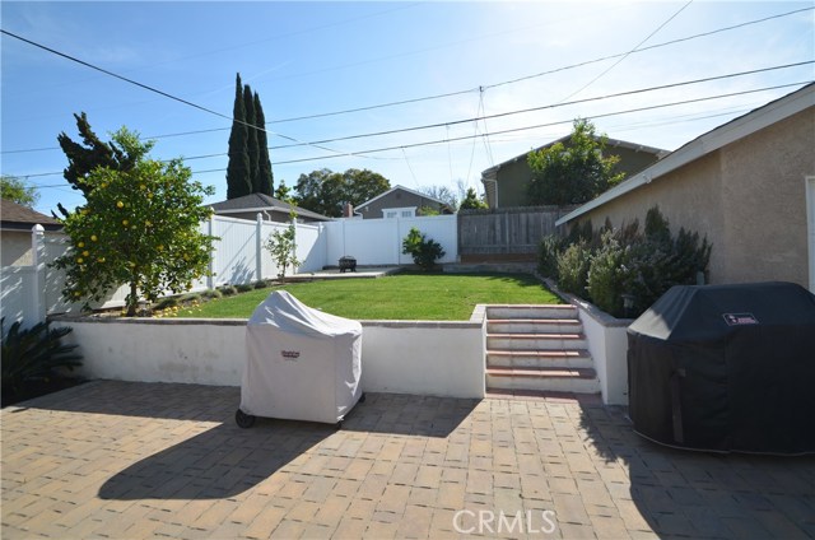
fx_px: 339
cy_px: 270
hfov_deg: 100.5
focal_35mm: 15
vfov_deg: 77.1
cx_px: 408
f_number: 8
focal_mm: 10
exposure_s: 1/320
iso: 100
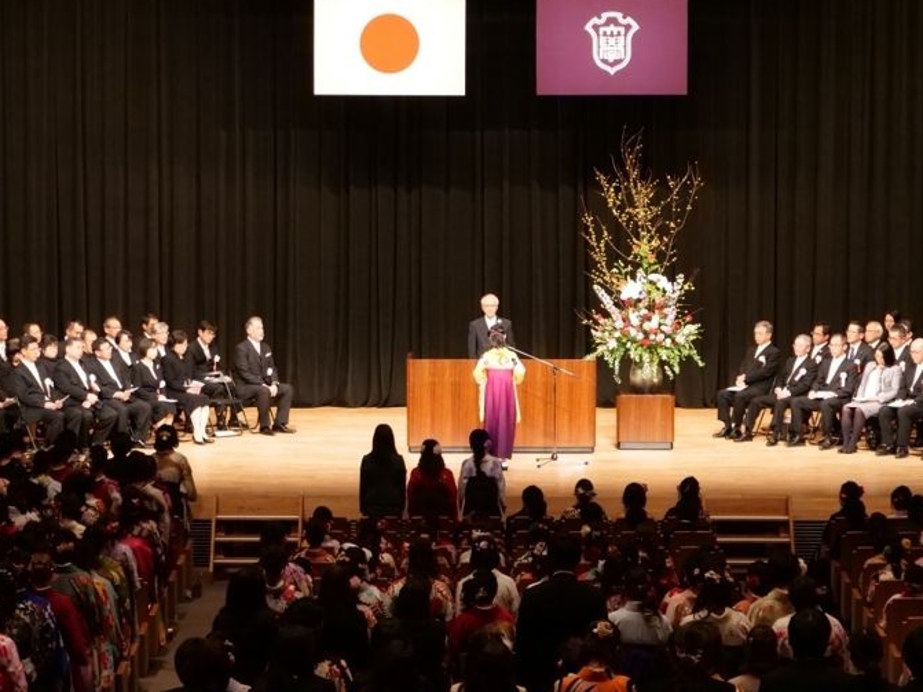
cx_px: 477
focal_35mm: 143
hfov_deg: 13.8
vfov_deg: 10.4
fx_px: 3812
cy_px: 282
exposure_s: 1/60
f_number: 6.3
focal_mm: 60
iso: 3200
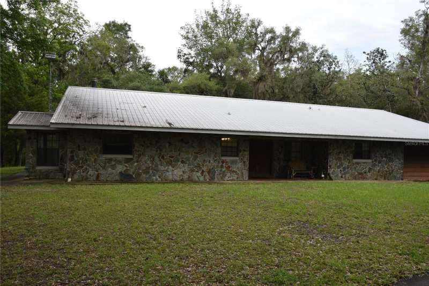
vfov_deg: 43.6
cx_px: 214
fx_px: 357
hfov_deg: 61.9
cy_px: 143
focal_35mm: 30
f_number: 13
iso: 1250
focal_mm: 30
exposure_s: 1/640
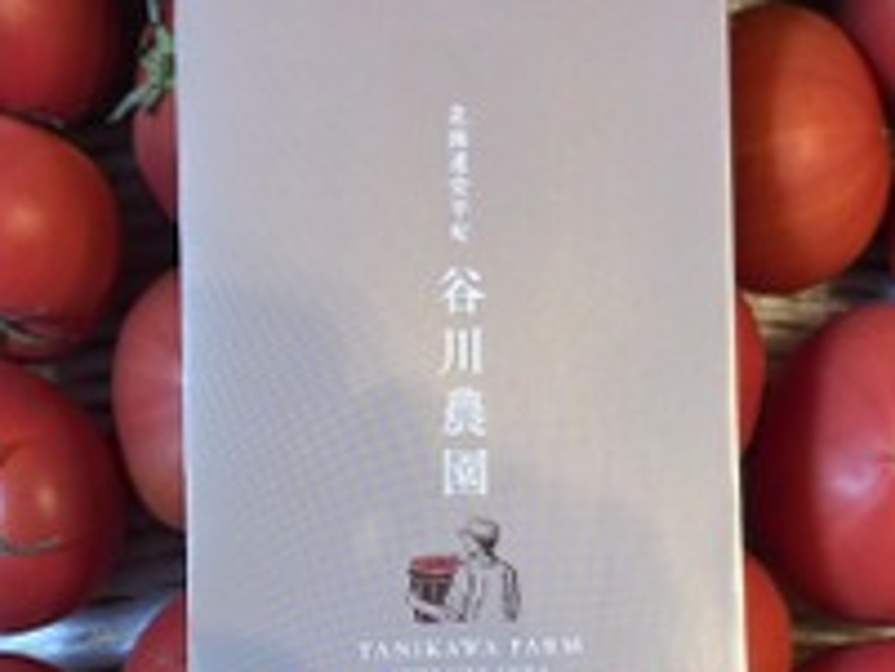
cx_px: 414
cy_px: 538
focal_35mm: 55
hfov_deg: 34.9
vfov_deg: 26.1
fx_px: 1423
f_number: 1.7
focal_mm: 6.3
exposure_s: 1/120
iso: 500
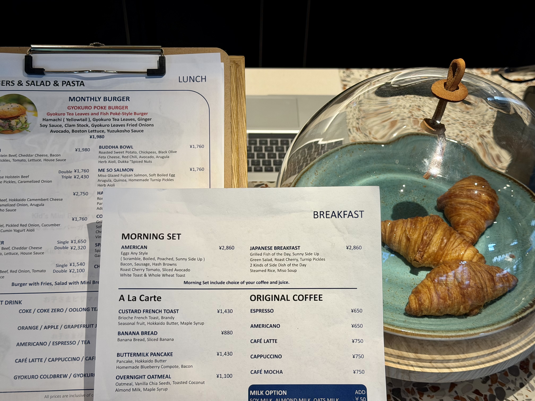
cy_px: 200
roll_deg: -1.1
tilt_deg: -42.8
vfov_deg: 30.3
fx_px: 742
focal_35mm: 48
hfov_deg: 39.7
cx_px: 268
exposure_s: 1/118
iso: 64
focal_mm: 6.76
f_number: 1.78
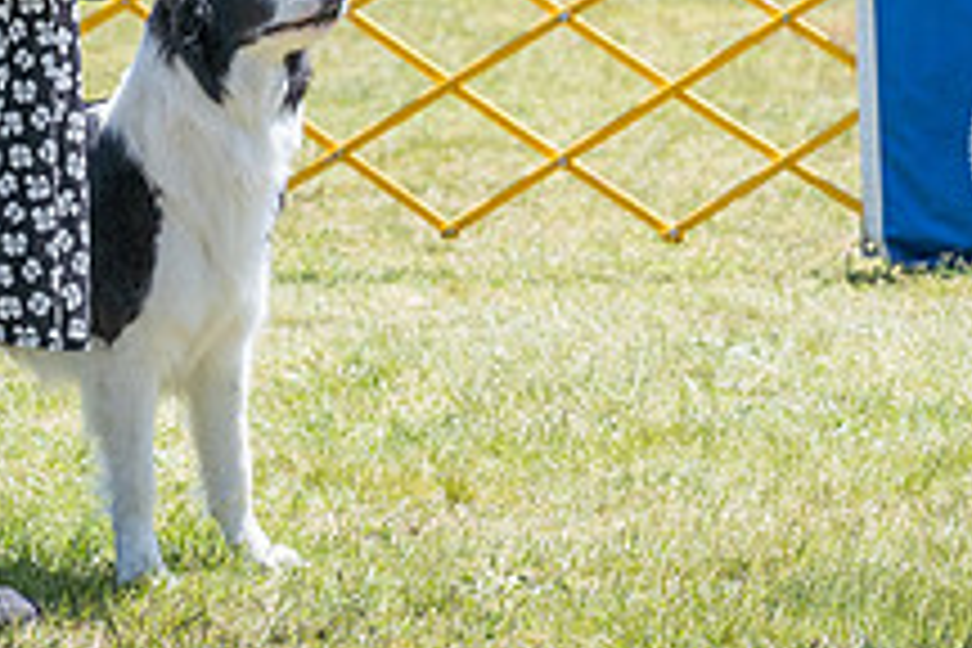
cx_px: 306
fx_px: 7478
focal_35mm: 277
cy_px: -182
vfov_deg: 4.9
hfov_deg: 7.4
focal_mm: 103
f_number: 6.3
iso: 1250
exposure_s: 1/2500
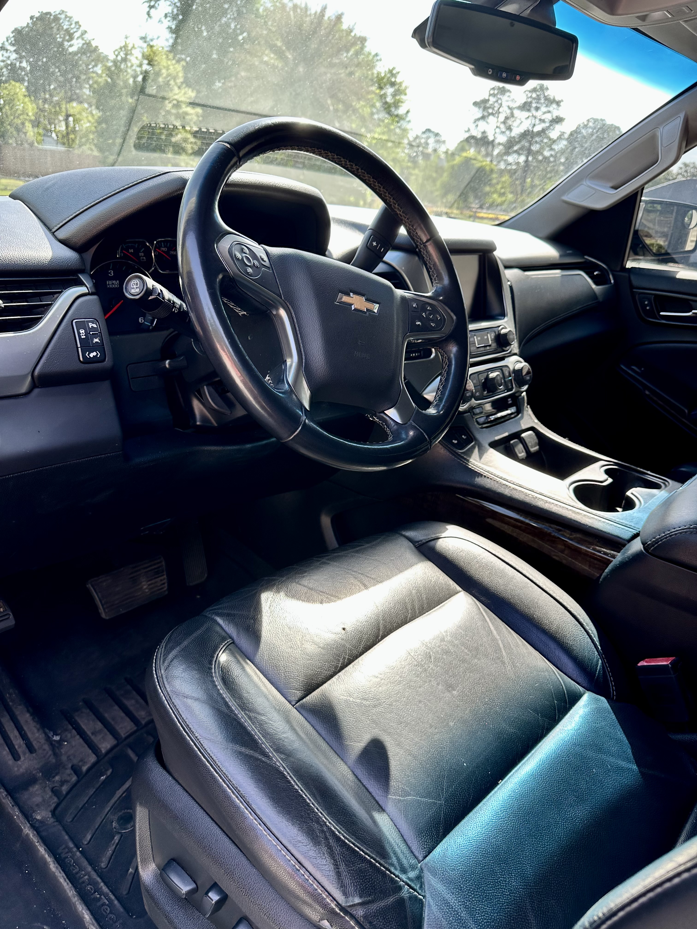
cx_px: 348
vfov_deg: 71.6
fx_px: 644
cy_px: 464
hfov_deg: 56.8
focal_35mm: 24
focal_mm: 6.86
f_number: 1.78
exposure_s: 1/356
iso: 80
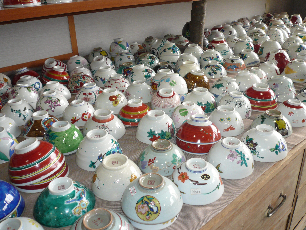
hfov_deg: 54.0
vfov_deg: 41.8
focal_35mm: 34
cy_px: 115
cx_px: 153
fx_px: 301
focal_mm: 5.4
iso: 100
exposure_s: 1/30
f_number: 3
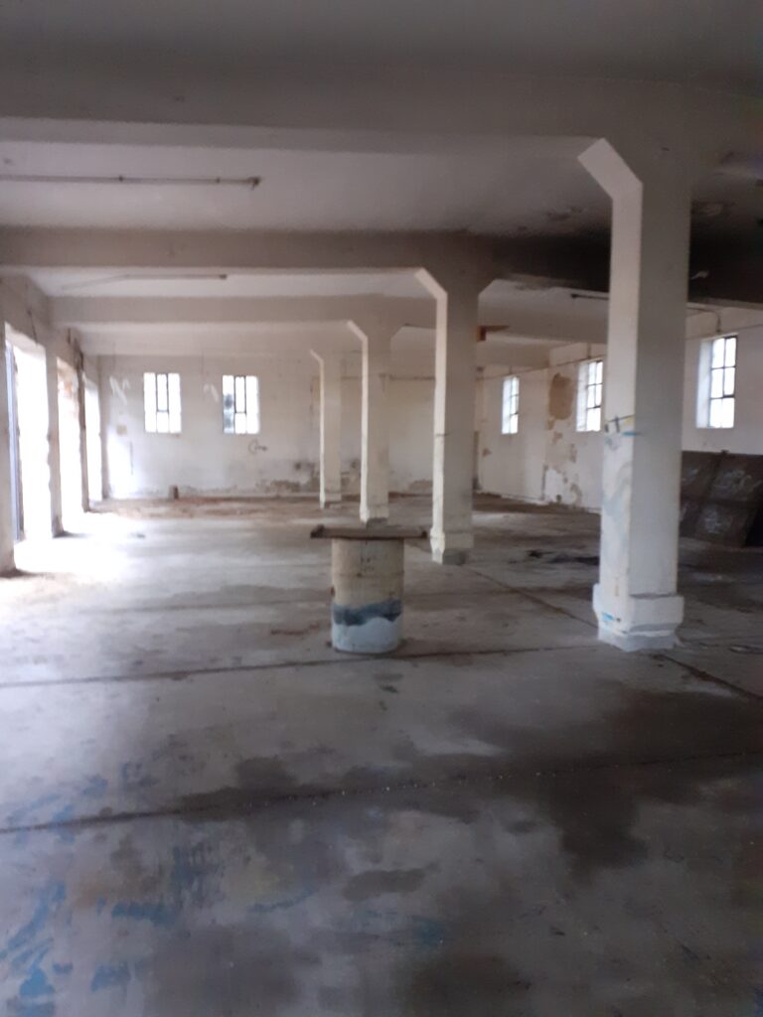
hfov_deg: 51.4
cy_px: 508
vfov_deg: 65.3
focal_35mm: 27
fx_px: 794
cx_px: 382
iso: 400
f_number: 1.9
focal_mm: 3.6
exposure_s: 1/25
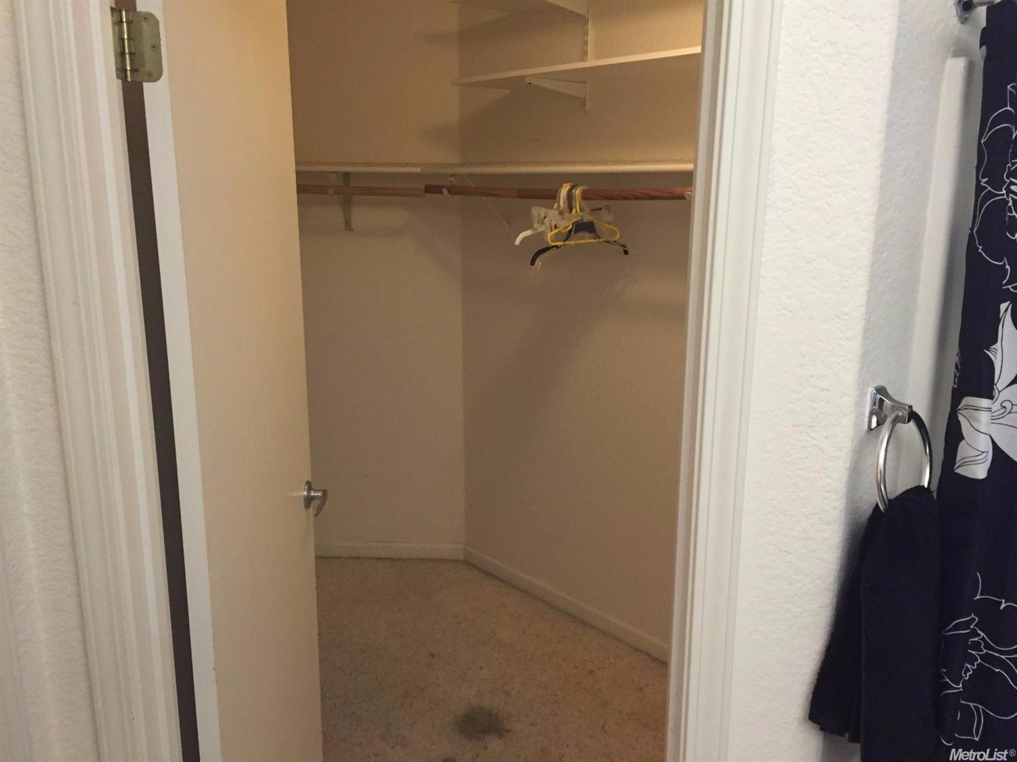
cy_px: 381
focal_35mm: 29
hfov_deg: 61.7
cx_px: 508
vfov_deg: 48.2
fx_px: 852
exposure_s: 1/30
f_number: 2.2
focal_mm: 4.15
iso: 200
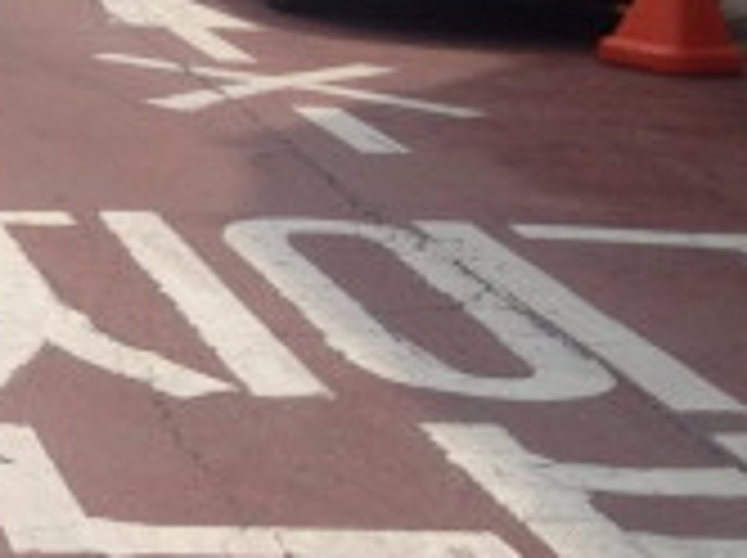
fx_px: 2952
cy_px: 110
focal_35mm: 137
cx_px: -549
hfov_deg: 13.2
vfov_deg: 10.8
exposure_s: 1/1534
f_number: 2.4
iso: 50
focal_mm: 4.28
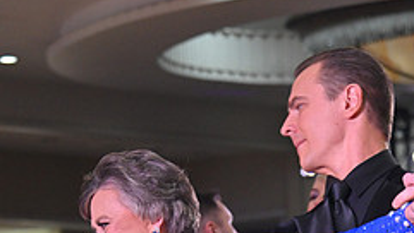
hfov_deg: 9.3
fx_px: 2549
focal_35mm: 232
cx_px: 222
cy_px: 485
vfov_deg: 5.1
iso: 2500
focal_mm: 92
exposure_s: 1/320
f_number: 5
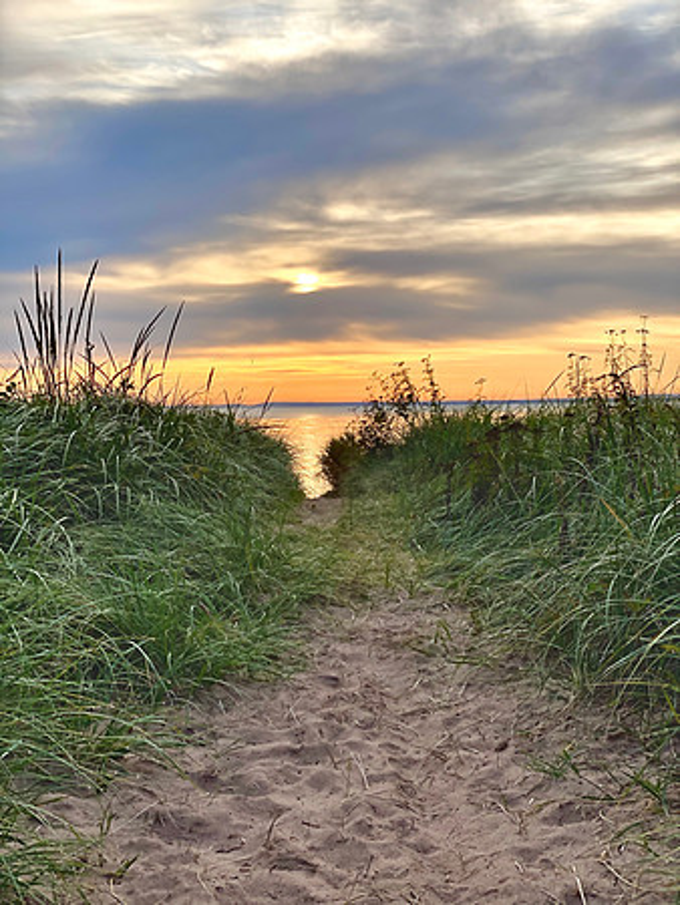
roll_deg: +0.5
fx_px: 1361
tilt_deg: -1.4
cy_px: 452
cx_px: 340
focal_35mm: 52
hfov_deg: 28.1
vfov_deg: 36.8
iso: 20
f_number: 2
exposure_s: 1/685
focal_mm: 6
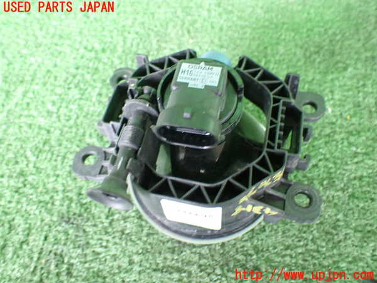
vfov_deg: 46.8
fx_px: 327
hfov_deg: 60.0
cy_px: 142
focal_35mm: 30
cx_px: 188
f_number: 2.3
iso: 800
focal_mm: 5.4
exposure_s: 1/30
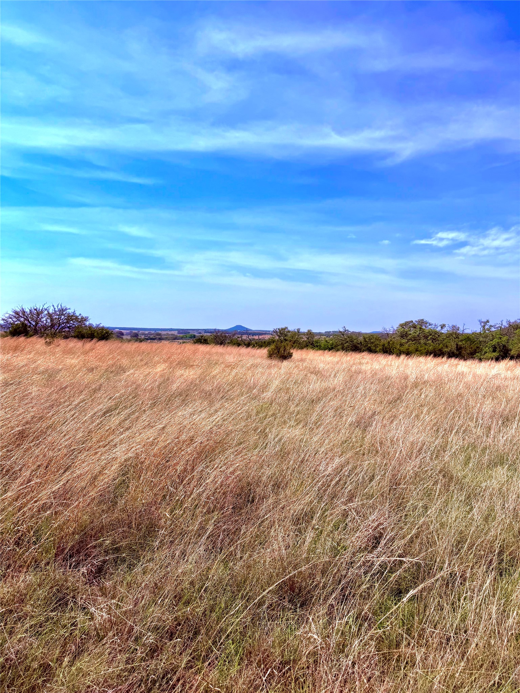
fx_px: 481
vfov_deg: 71.6
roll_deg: -1.4
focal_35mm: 24
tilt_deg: -2.5
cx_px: 260
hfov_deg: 56.8
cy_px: 346
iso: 80
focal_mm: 6.76
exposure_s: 1/9091
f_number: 1.78
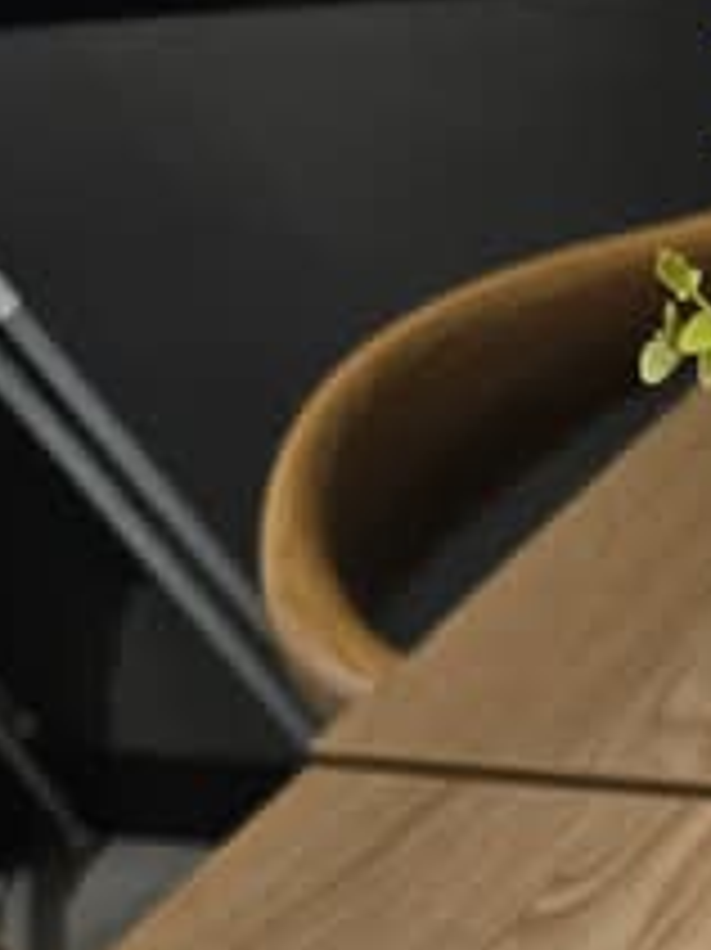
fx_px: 2193
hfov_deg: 16.4
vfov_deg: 19.4
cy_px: 1632
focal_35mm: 80
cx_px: 1143
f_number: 1.7
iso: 200
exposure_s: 1/100
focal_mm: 6.3
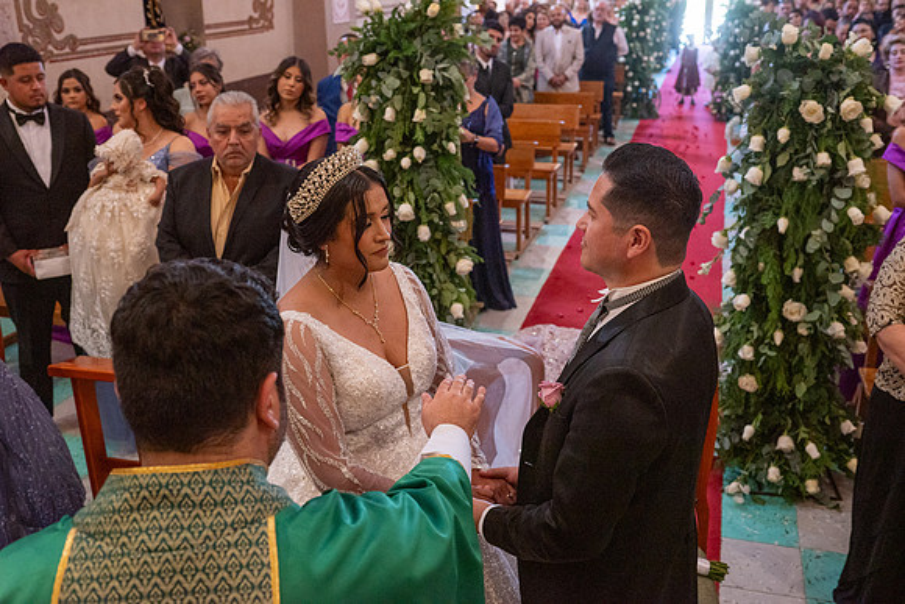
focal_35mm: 35
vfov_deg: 37.9
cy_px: 302
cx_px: 452
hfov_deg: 54.4
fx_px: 880
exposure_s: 1/100
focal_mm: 35
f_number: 5
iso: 2500
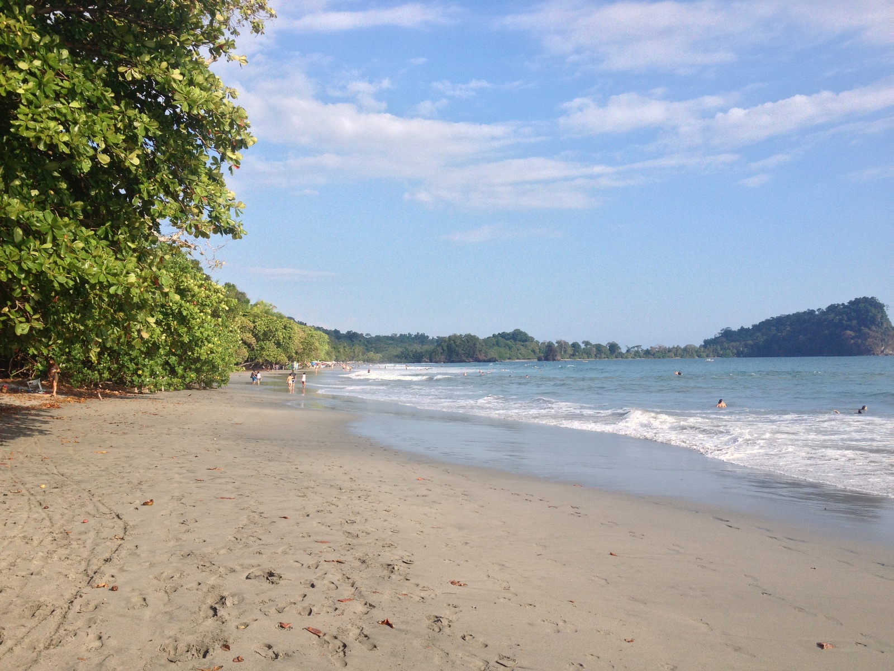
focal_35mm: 35
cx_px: 447
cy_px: 336
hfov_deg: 52.6
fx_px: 904
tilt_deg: -0.4
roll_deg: +1.2
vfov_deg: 40.7
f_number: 2.4
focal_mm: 4.28
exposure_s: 1/1493
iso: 50
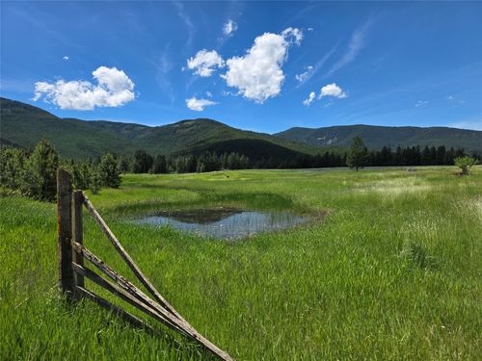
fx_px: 320
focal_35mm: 23
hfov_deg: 73.9
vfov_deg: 58.9
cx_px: 241
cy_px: 180
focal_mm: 6.3
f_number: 1.7
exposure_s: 1/6355
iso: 80
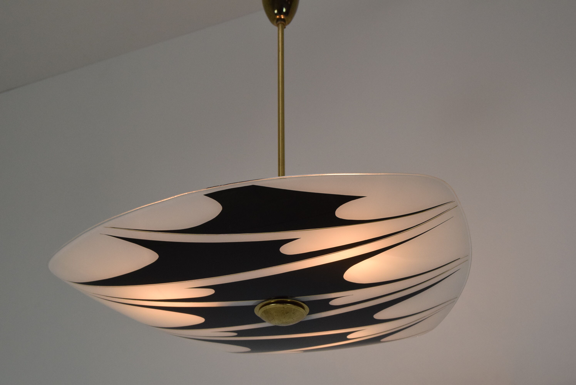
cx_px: 288
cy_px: 192
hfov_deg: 37.8
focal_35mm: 52
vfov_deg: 25.8
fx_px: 841
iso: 1600
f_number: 9
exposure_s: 1/320
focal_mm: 35
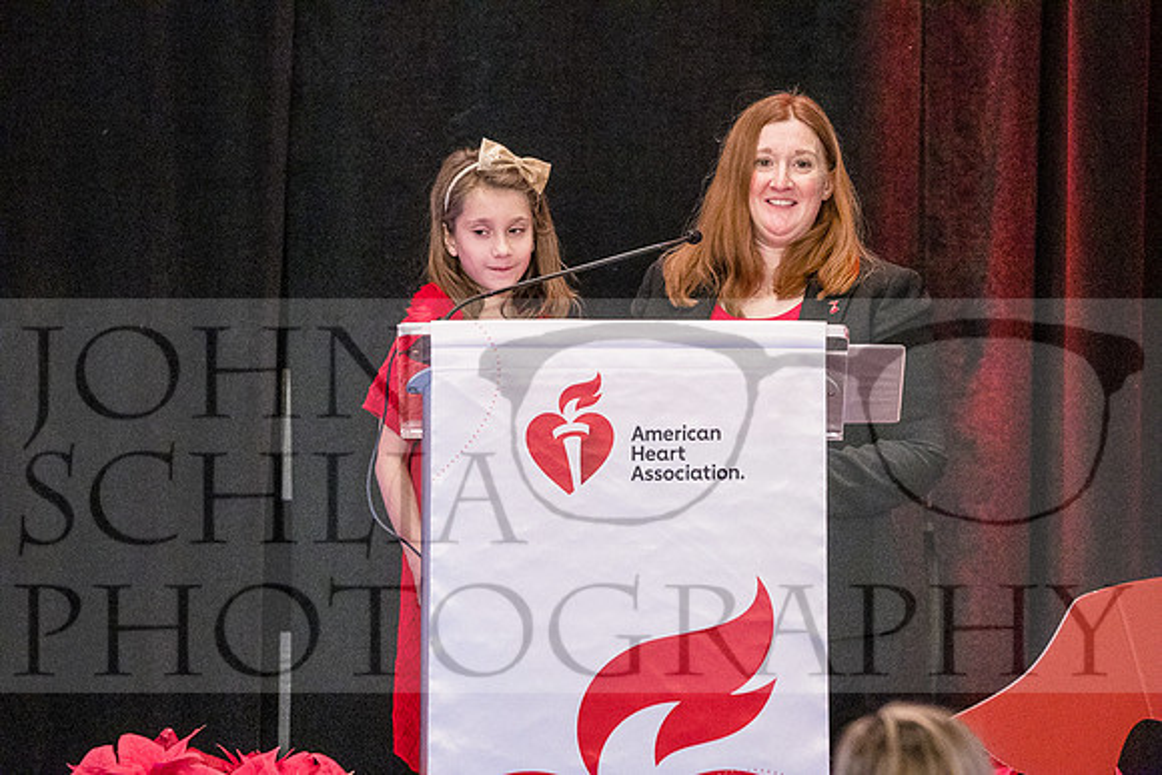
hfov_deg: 6.9
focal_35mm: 300
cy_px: 388
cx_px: 581
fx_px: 9685
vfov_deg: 4.6
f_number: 4
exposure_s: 1/125
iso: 6400
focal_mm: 200
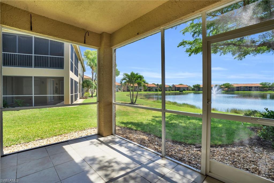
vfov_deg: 73.7
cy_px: 92
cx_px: 137
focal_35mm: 16
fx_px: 122
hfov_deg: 96.8
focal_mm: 16
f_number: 9
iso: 200
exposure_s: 1/125
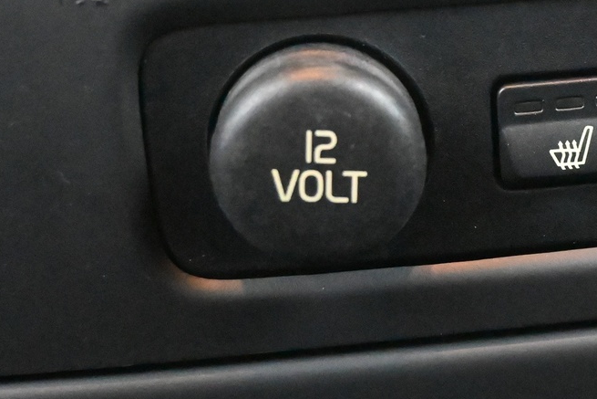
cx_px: 569
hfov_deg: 21.8
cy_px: 179
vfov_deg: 15.1
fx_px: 1507
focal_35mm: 91
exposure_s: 1/40
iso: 16000
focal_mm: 24.5
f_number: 4.2
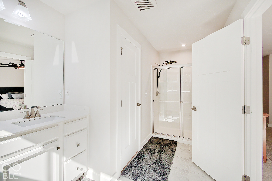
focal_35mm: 15
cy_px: 90
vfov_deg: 77.2
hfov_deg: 100.4
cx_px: 136
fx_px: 113
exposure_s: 1/15
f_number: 9
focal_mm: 10
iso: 100
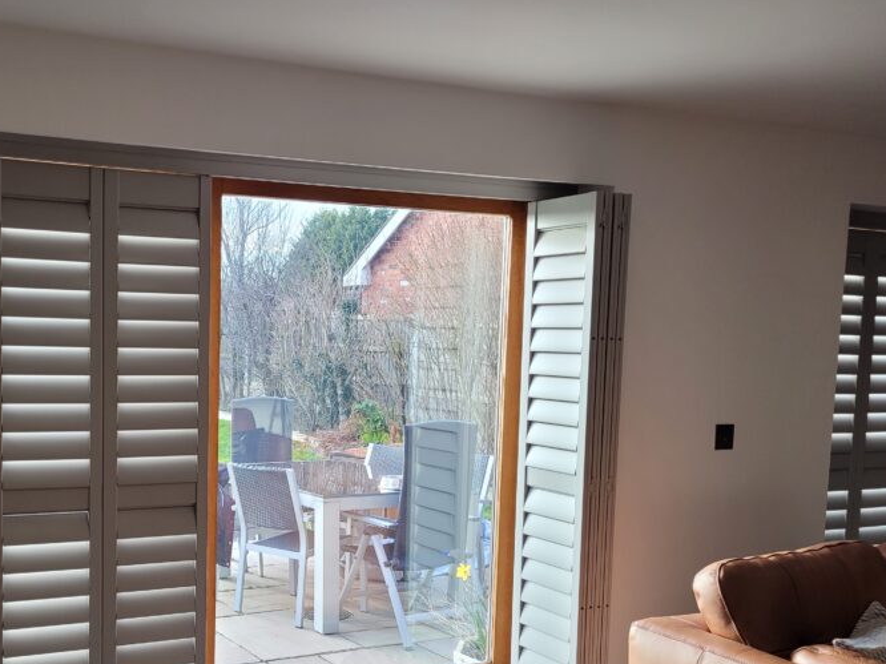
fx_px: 1023
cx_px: 237
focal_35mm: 40
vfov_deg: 35.7
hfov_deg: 45.4
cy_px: 419
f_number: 1.8
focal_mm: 5.4
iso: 80
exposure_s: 1/100
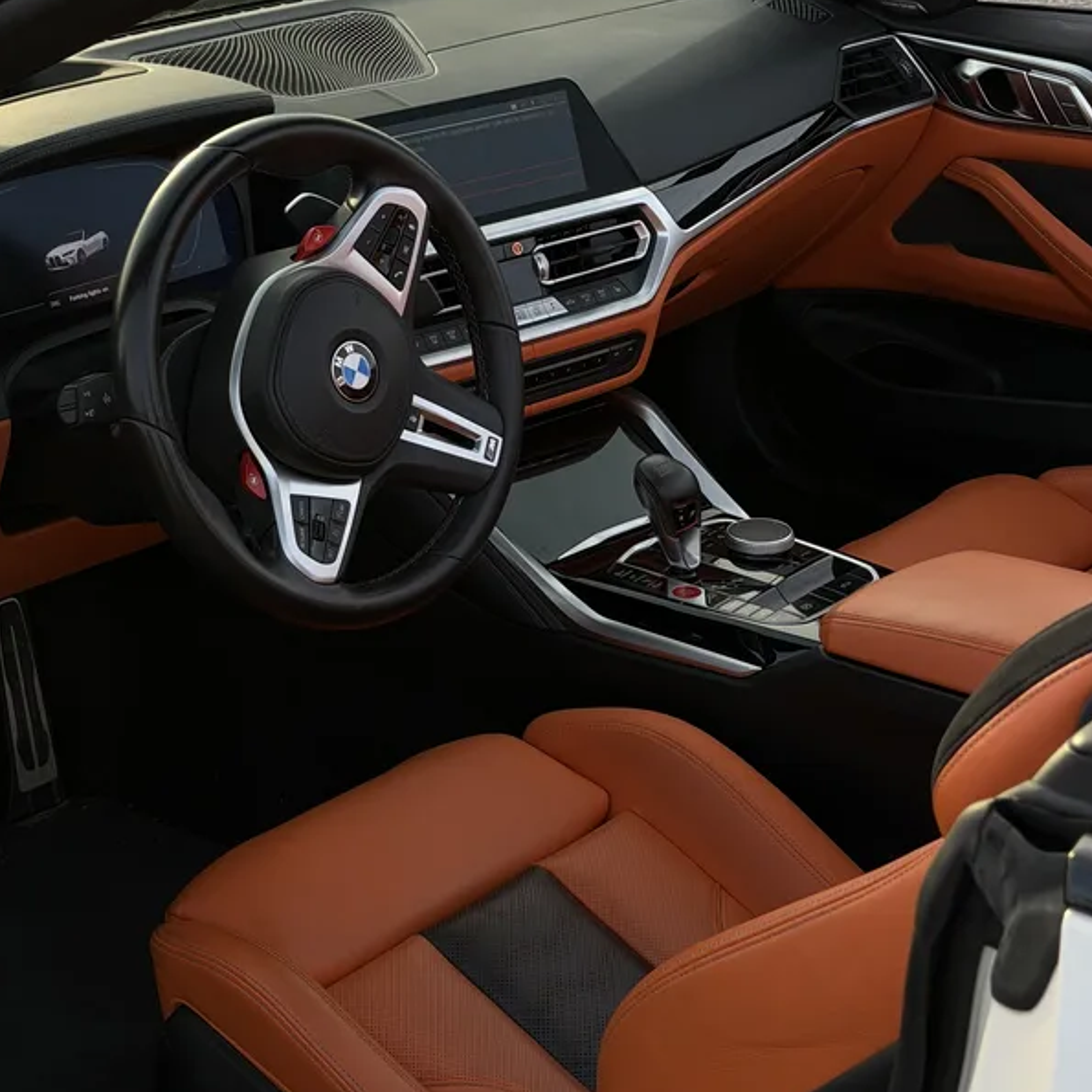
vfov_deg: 29.9
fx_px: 2034
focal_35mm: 57
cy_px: 384
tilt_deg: -21.7
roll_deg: -1.4
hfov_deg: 30.0
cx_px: 543
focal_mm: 6.76
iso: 64
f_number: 1.78
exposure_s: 1/625
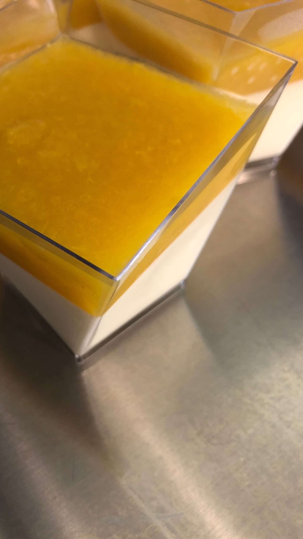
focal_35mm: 31
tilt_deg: -51.4
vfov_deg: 62.6
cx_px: 104
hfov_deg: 37.4
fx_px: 443
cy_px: 273
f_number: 1.8
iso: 100
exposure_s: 1/17
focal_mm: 3.99
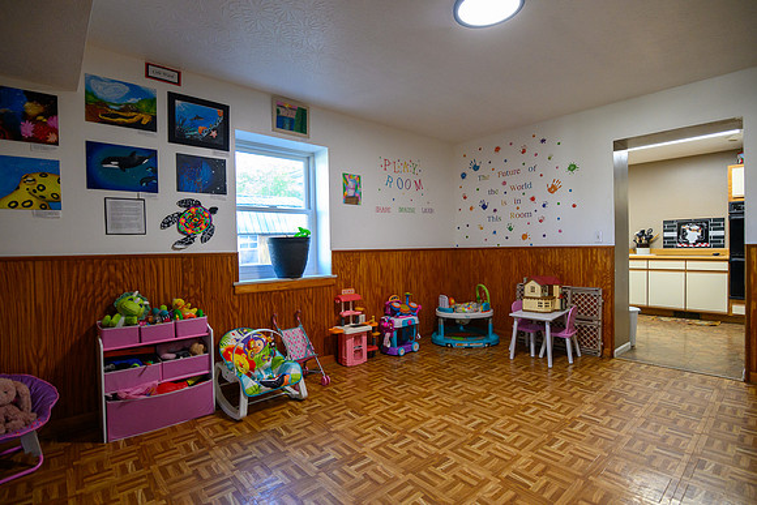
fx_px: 358
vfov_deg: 70.5
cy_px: 252
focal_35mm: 17
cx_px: 378
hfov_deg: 93.3
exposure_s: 1/125
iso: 2500
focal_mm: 17
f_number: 4
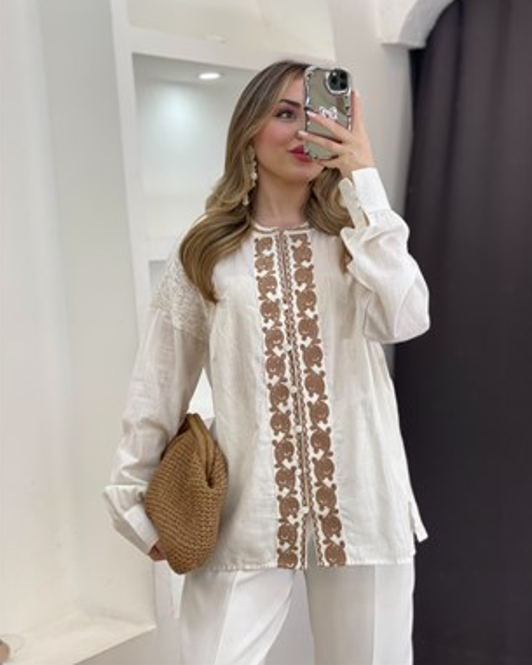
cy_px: 308
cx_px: 263
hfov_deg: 27.6
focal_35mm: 55
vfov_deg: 34.1
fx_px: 1082
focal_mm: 6
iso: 40
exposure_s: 1/100
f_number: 2
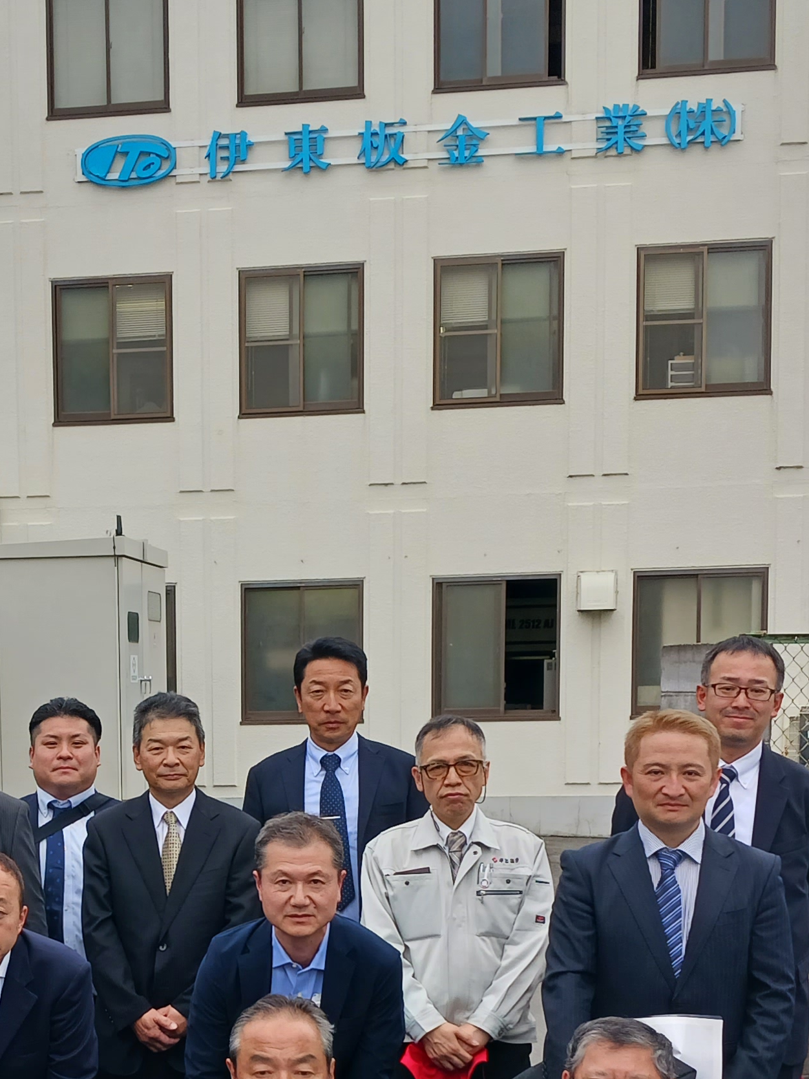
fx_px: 2056
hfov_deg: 21.9
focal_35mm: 66
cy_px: 881
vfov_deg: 28.7
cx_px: 117
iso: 25
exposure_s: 1/120
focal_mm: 4
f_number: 1.8
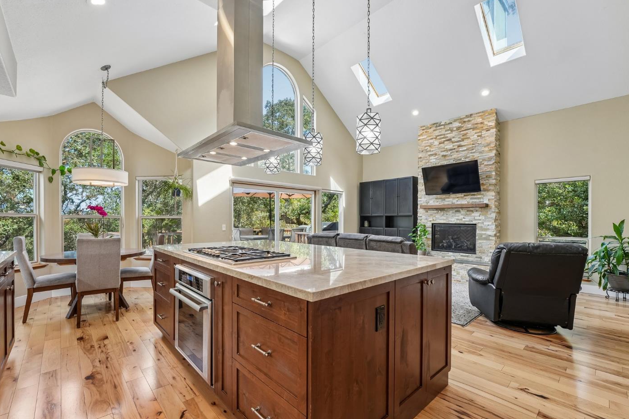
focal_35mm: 15
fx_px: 262
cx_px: 298
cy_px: 220
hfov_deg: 100.3
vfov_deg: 77.3
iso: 640
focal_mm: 14
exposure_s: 1/40
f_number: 8
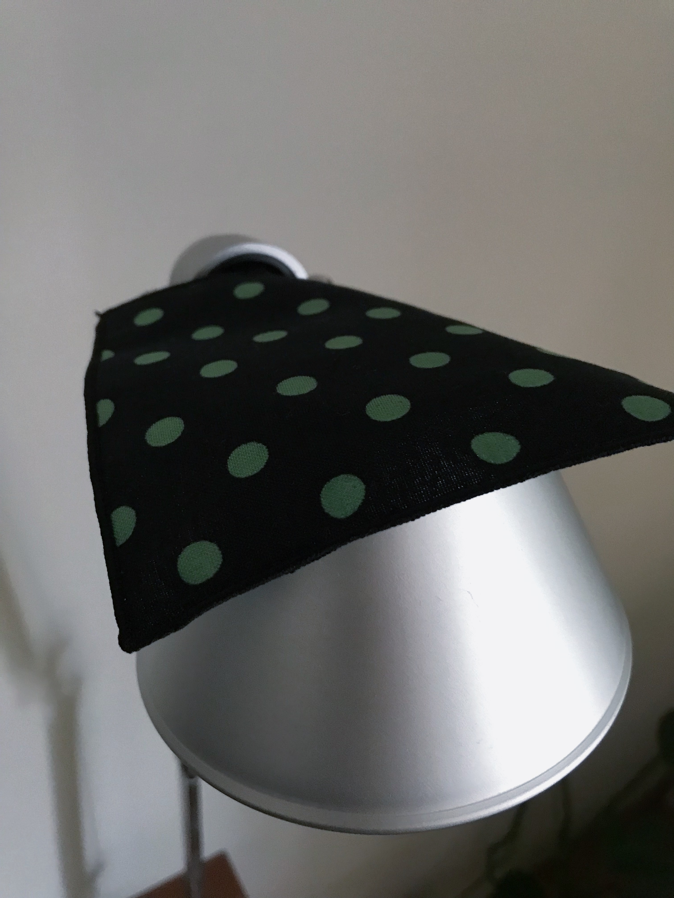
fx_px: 727
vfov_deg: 63.4
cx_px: 337
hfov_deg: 49.7
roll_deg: -6.3
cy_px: 449
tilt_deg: -36.2
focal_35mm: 28
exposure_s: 1/15
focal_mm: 3.99
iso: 64
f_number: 1.8
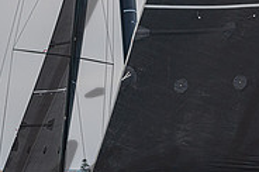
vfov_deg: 4.3
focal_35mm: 316
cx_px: 325
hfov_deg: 6.5
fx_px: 2269
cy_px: 146
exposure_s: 1/2000
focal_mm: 100
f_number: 5.6
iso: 400
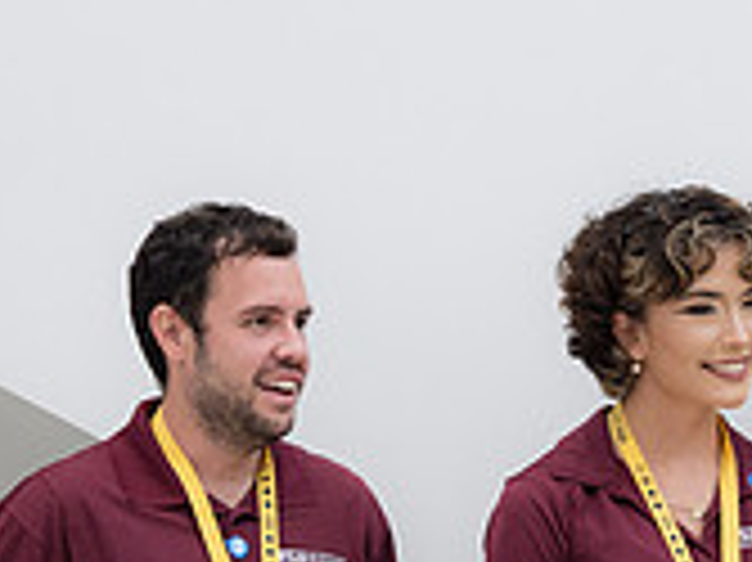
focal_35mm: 317
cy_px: 308
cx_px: 603
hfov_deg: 6.2
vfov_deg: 4.7
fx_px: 6882
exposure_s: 1/500
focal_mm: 95
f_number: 4.5
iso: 450
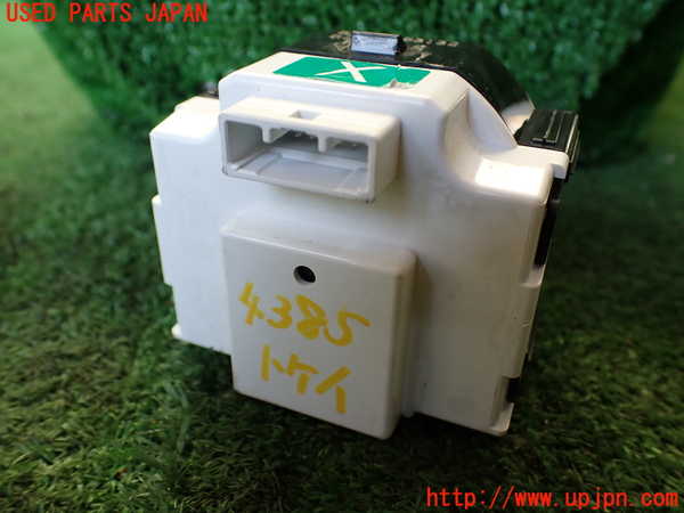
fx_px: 593
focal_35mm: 30
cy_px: 256
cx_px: 342
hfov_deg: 60.0
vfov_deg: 46.8
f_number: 2.3
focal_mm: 5.4
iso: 160
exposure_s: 1/125
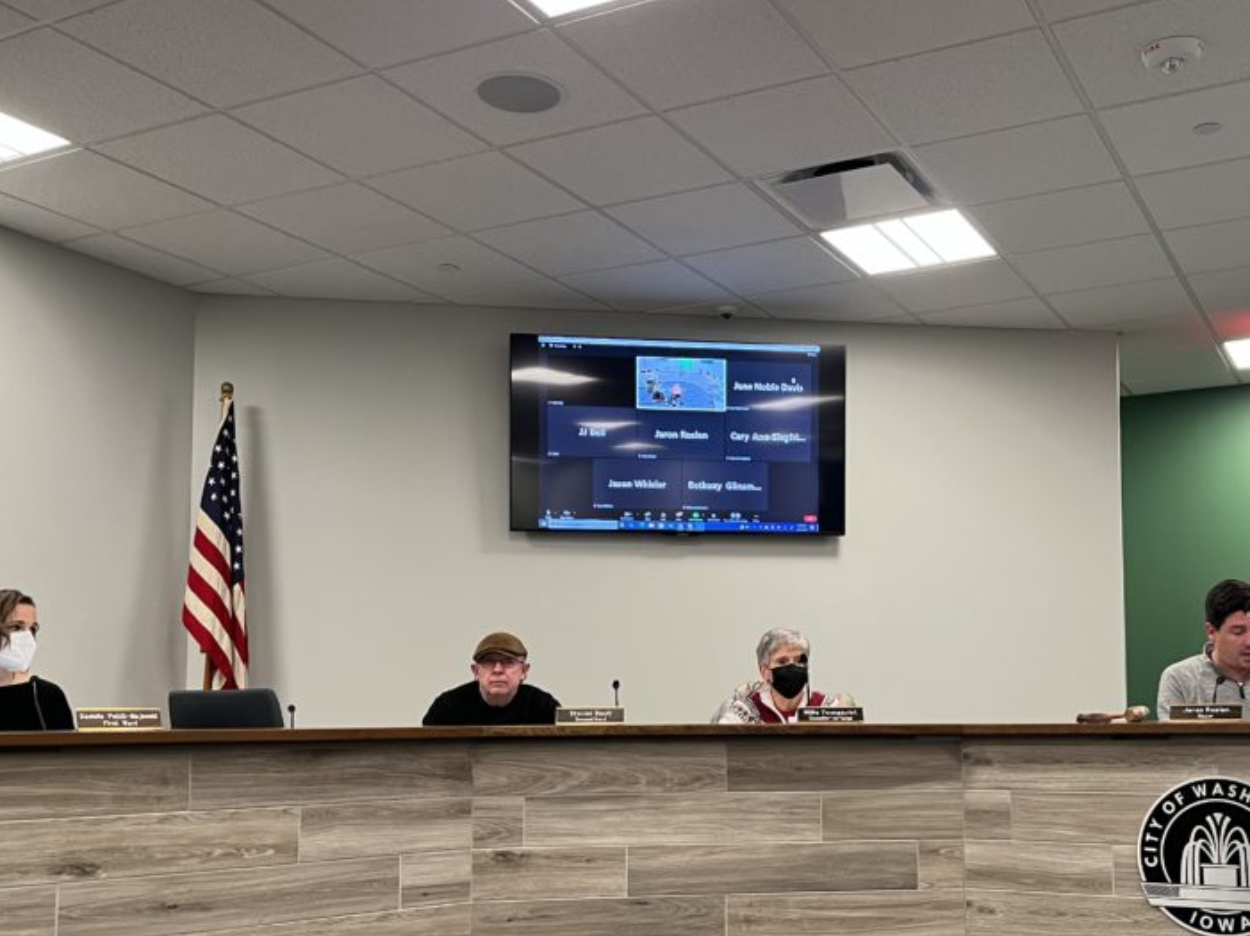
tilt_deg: +4.8
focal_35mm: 38
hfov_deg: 48.8
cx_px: 735
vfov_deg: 37.4
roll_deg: +0.0
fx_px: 1371
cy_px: 608
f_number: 1.6
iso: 160
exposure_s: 1/60
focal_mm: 5.1
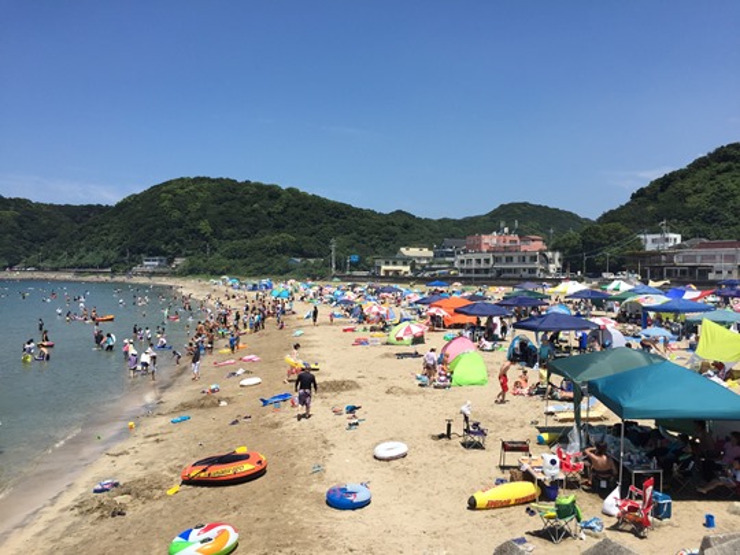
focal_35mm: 29
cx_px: 370
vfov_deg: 48.2
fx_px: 620
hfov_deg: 61.7
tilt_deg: -0.9
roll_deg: -3.1
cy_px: 278
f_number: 2.2
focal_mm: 4.15
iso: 32
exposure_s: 1/2639
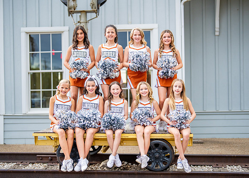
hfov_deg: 34.4
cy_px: 94
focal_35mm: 57
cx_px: 125
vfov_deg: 24.9
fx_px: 402
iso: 640
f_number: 1.2
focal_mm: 50
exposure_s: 1/640
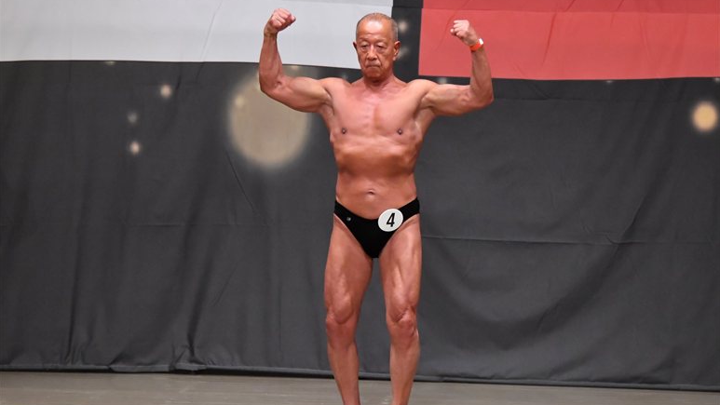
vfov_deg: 4.8
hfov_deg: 8.6
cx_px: 360
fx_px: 4812
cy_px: 234
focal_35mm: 252
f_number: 5.6
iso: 6400
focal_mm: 160
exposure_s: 1/400
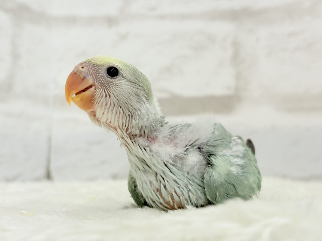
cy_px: 120
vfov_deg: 28.0
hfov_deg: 36.8
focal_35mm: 52
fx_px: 484
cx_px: 161
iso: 64
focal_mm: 5.96
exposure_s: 1/100
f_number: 1.6
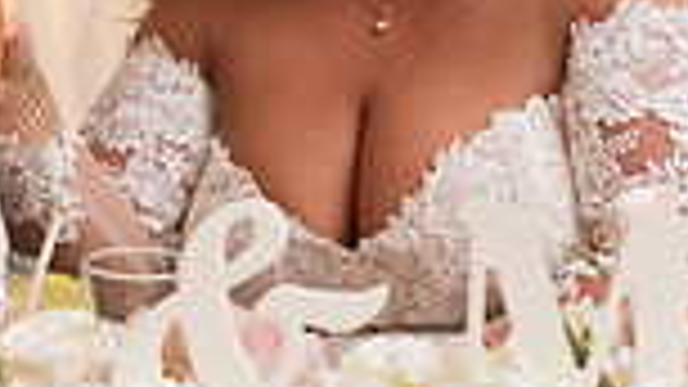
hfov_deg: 9.7
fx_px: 3995
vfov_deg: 5.5
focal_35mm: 219
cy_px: -115
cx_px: -81
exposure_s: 1/125
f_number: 5
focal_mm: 55
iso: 2000
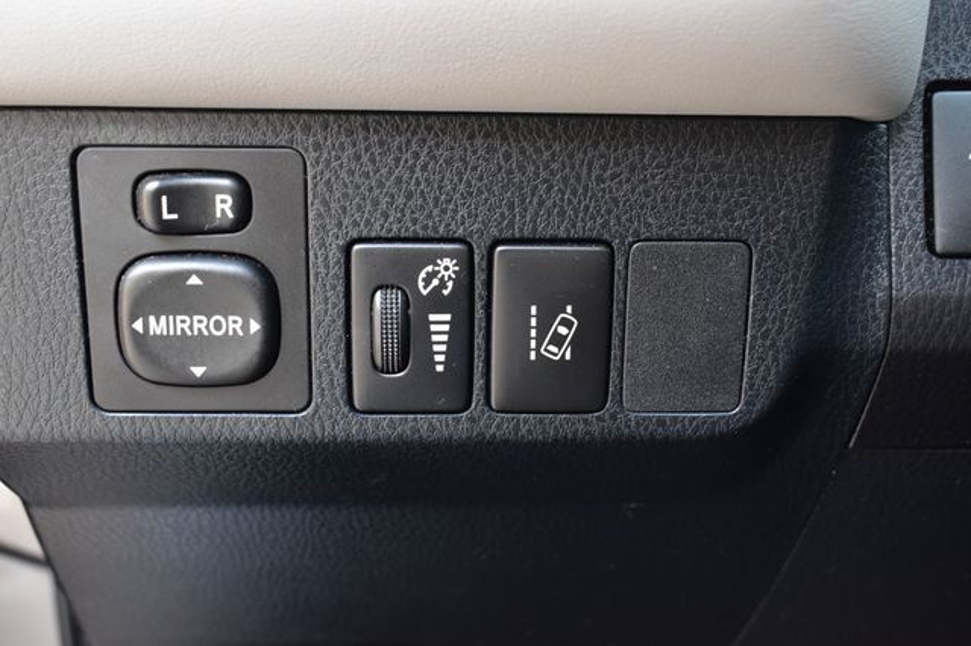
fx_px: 1173
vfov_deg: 30.8
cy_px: 323
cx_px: 486
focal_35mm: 44
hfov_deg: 45.0
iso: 1400
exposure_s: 1/15
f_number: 6.3
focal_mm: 29
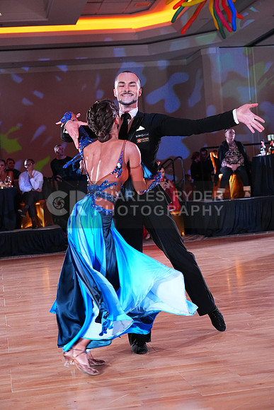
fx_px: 707
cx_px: 137
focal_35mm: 62
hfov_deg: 21.9
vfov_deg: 32.4
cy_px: 205
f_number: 4.5
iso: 5000
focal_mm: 62
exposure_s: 1/400
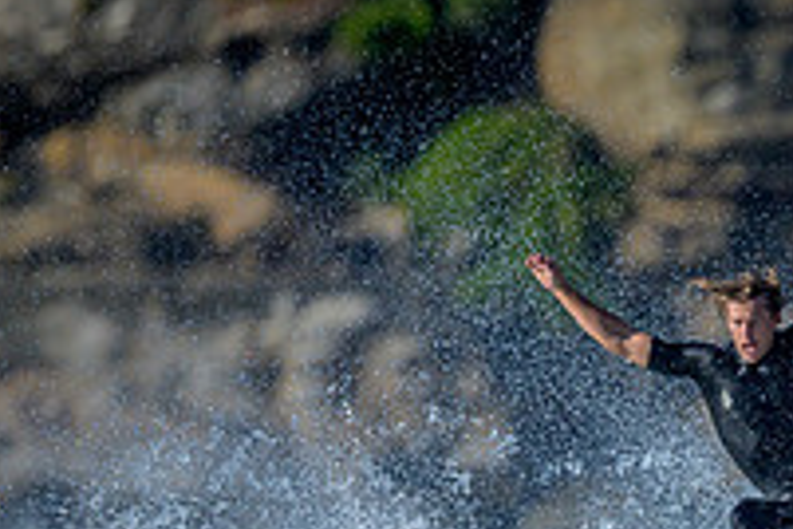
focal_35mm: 2322
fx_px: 51144
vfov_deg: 0.6
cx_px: 1021
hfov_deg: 0.9
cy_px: 709
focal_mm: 800
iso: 640
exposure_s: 1/4000
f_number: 6.3
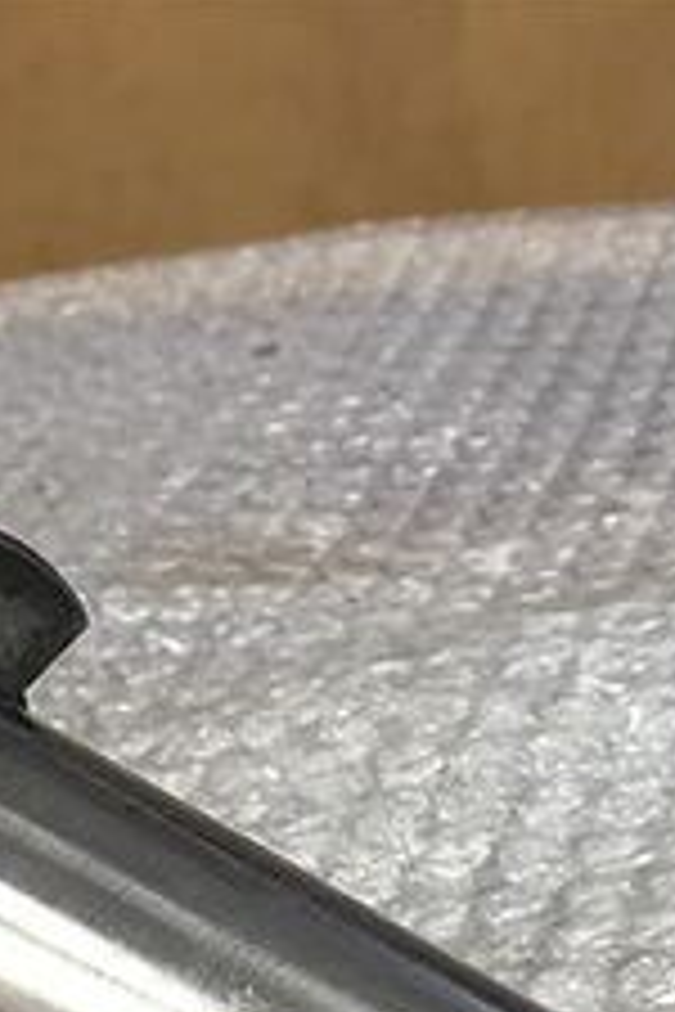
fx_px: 2334
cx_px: -54
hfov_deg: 16.0
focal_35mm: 83
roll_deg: +4.3
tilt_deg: -37.2
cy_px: 1070
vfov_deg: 23.2
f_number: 1.8
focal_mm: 3.99
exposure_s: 1/33
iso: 32
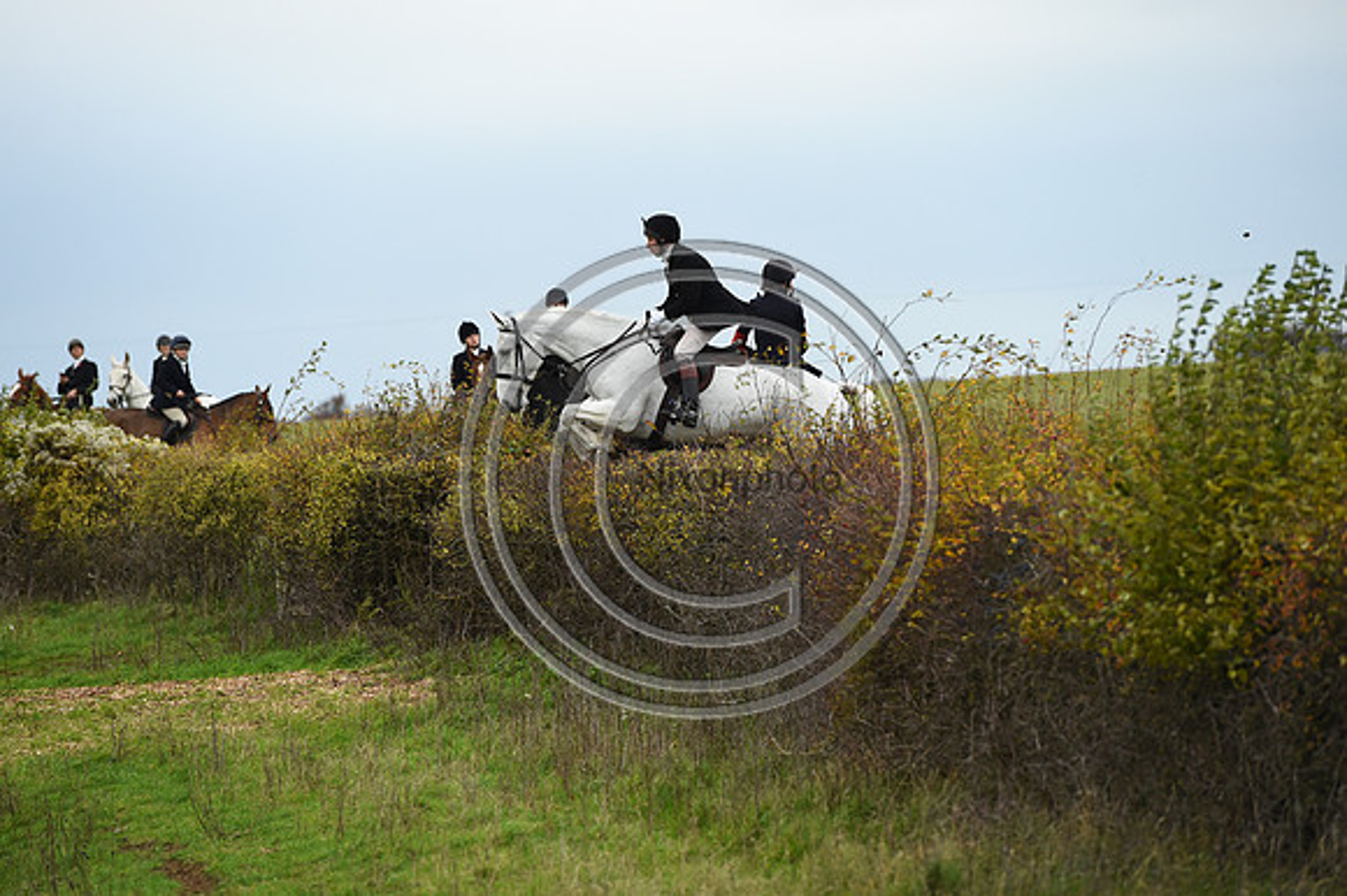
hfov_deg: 10.3
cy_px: 448
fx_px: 7479
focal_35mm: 200
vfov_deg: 6.9
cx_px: 674
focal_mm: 200
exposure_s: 1/1000
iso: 1600
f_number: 5
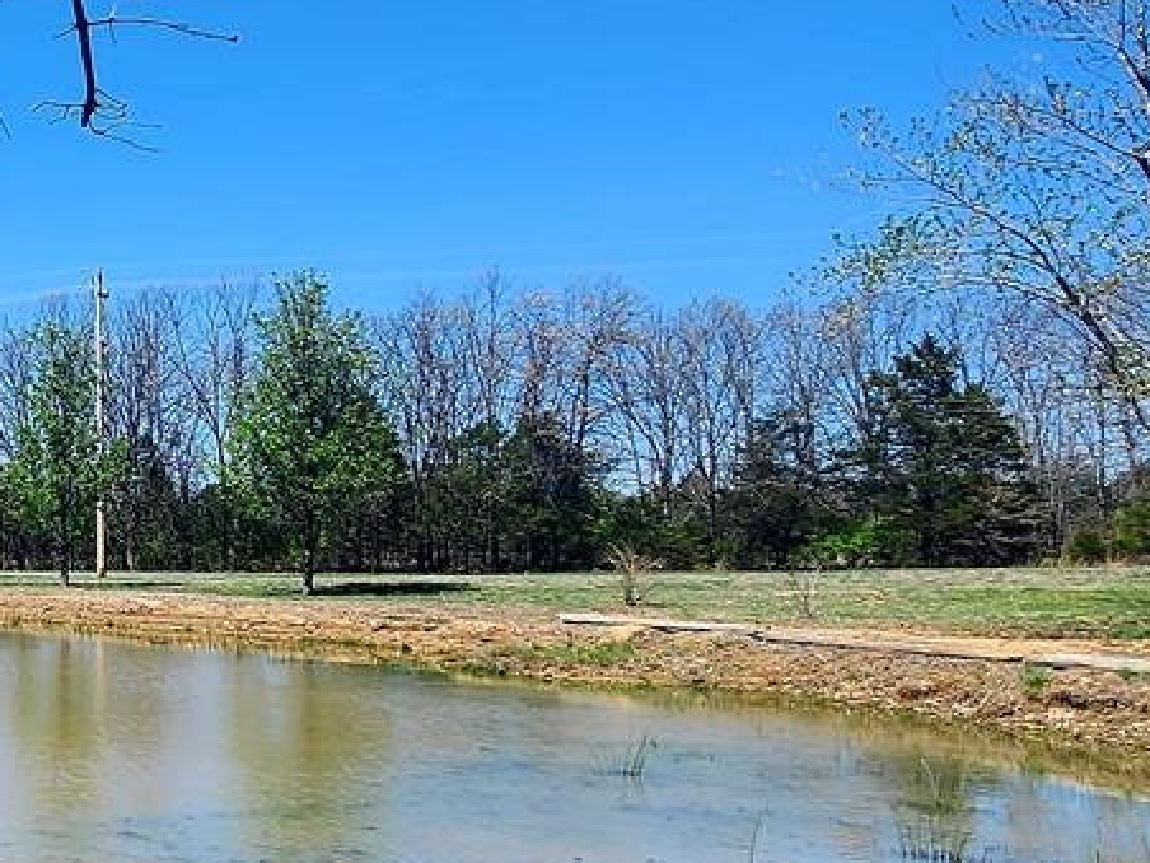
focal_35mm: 46
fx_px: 1528
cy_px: 471
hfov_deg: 28.2
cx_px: -555
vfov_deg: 31.5
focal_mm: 2.2
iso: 50
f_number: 2.2
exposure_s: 1/1429
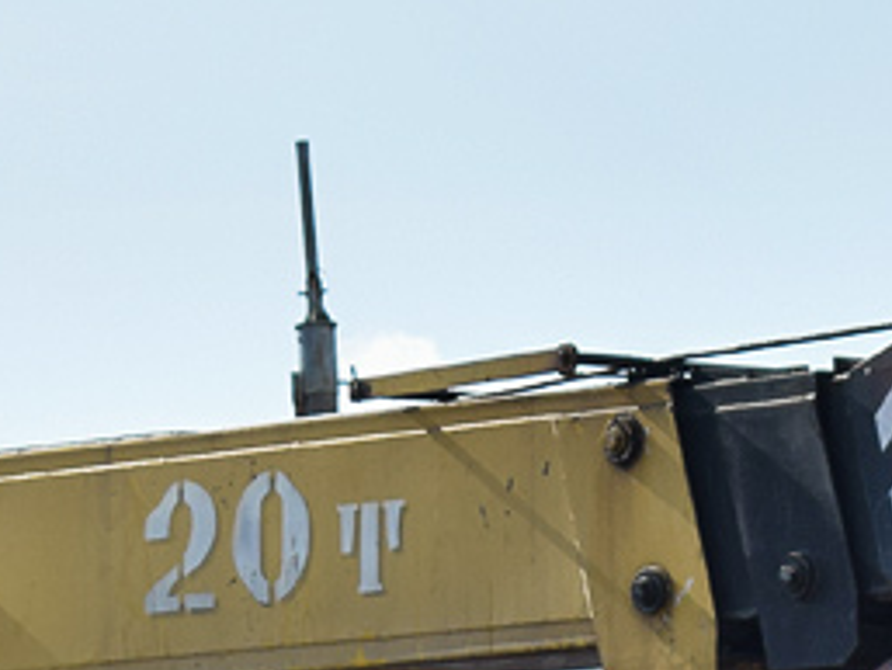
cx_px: -385
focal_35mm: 370
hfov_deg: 5.3
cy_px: 941
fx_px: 9545
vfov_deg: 4.0
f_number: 6.3
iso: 200
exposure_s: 1/640
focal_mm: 55
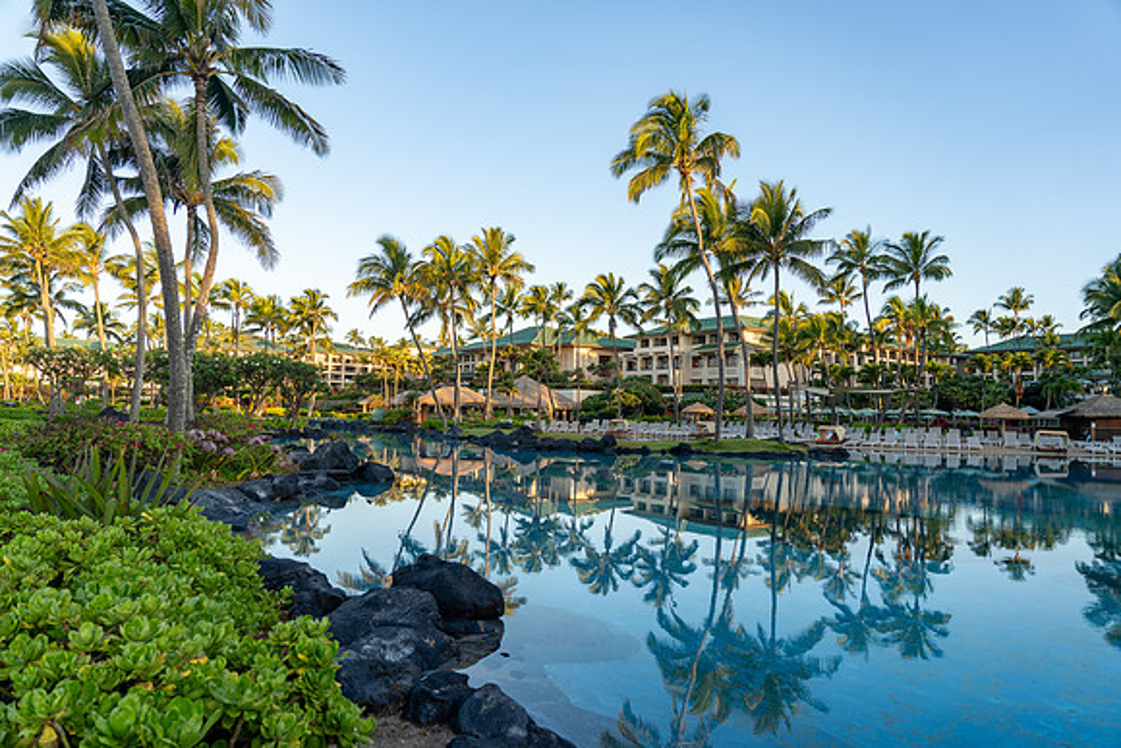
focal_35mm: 24
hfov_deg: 73.7
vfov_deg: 53.2
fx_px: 747
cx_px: 560
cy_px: 374
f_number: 4
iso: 100
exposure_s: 1/125
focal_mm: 24
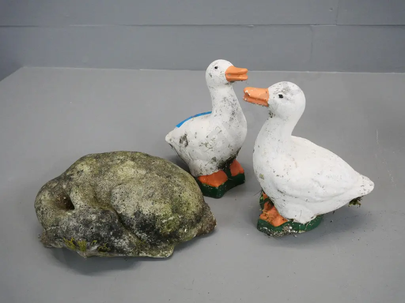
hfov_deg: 54.0
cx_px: 202
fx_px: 398
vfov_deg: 41.8
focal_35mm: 34
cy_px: 152
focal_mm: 17
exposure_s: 1/100
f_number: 6.3
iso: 3200
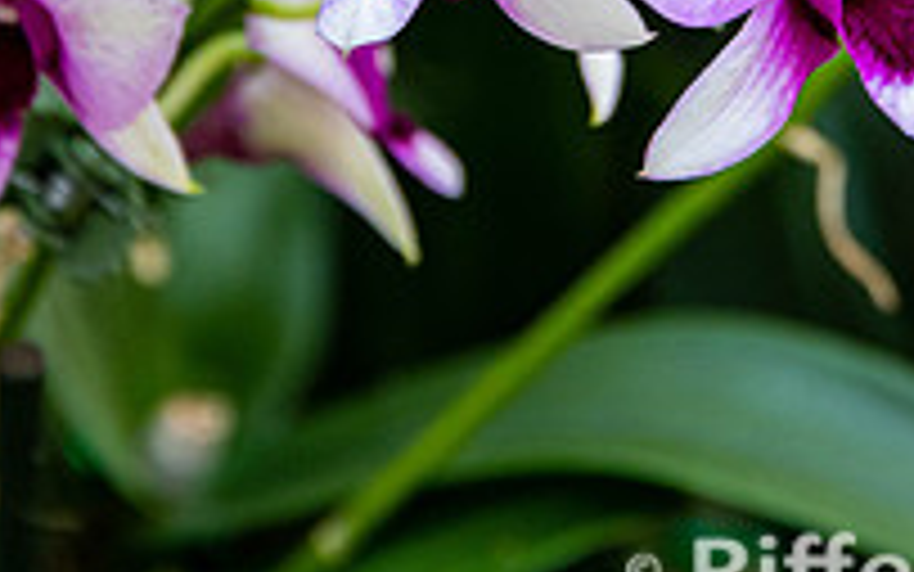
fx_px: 19559
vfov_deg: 1.7
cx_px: 547
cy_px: -121
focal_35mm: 785
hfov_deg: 2.7
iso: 1250
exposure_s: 1/160
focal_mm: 230
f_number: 8
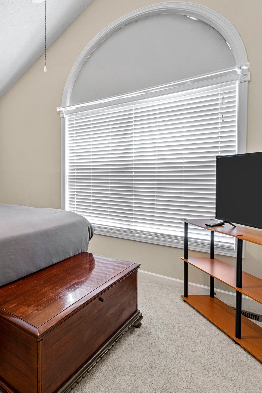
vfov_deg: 78.5
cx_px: 16
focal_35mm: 22
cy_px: 189
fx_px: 240
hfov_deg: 49.5
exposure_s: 1/2.5
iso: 200
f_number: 8
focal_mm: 14
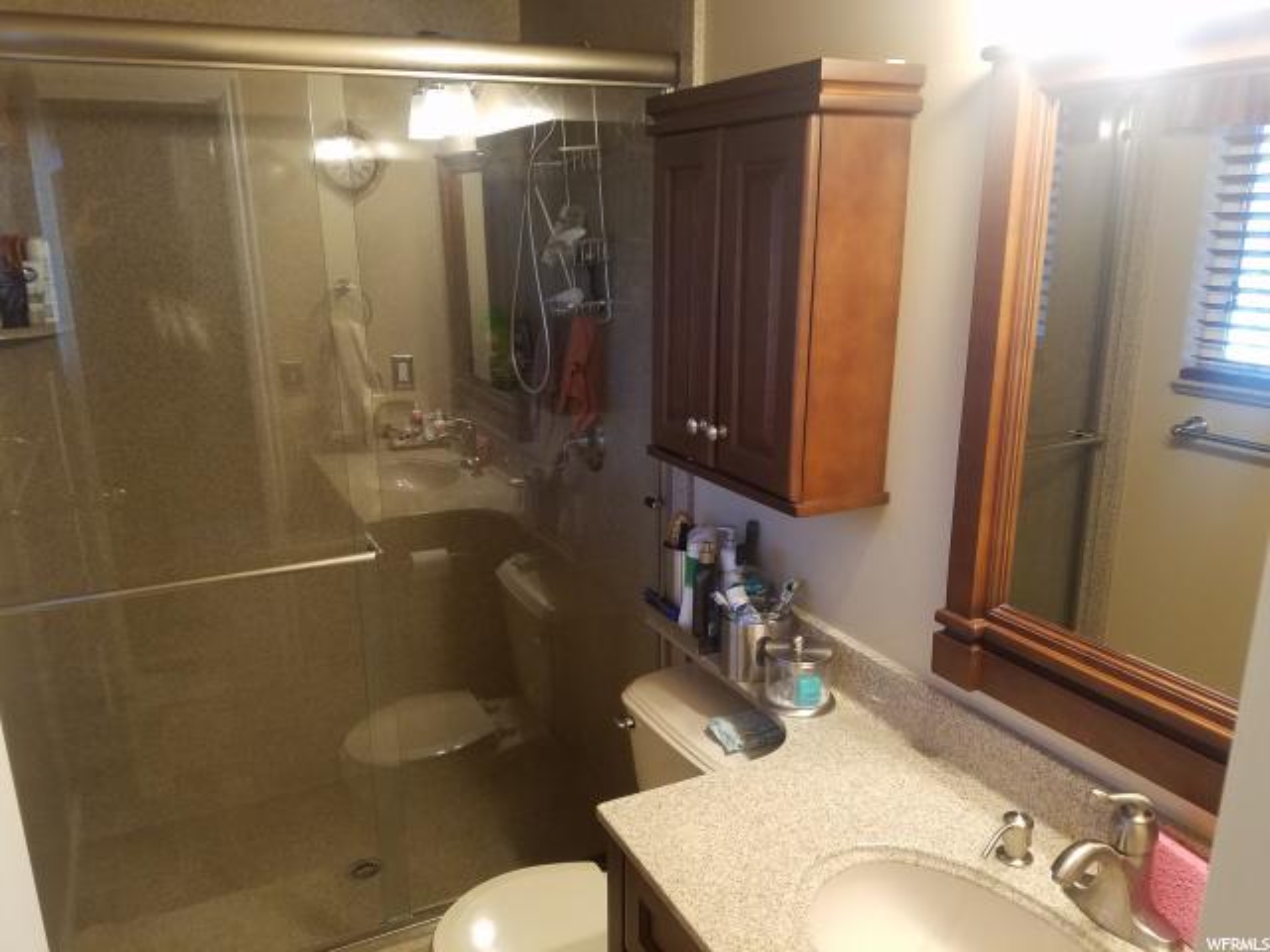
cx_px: 635
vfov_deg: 53.1
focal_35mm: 26
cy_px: 476
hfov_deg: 67.3
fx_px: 954
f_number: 1.7
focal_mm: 4.2
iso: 160
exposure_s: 1/30
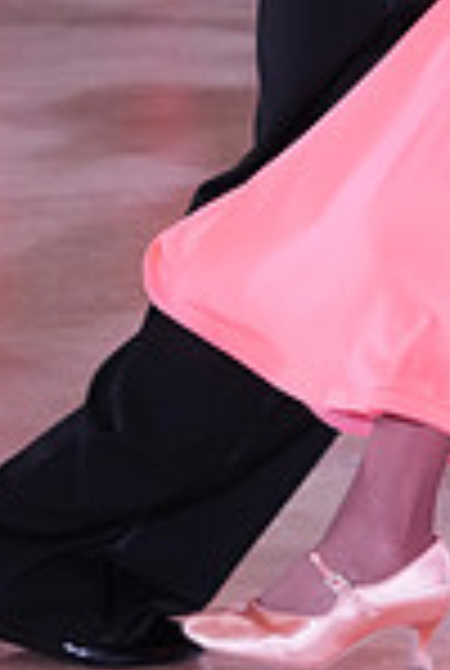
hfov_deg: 4.7
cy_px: -387
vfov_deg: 6.9
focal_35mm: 291
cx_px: 569
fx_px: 5431
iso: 3200
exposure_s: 1/250
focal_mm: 75
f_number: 5
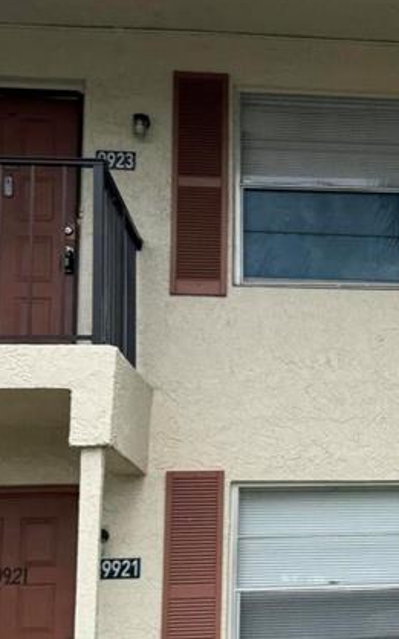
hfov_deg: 16.9
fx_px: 1271
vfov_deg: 28.2
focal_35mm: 73
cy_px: 370
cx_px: 512
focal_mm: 6.76
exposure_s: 1/3597
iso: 80
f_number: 1.78
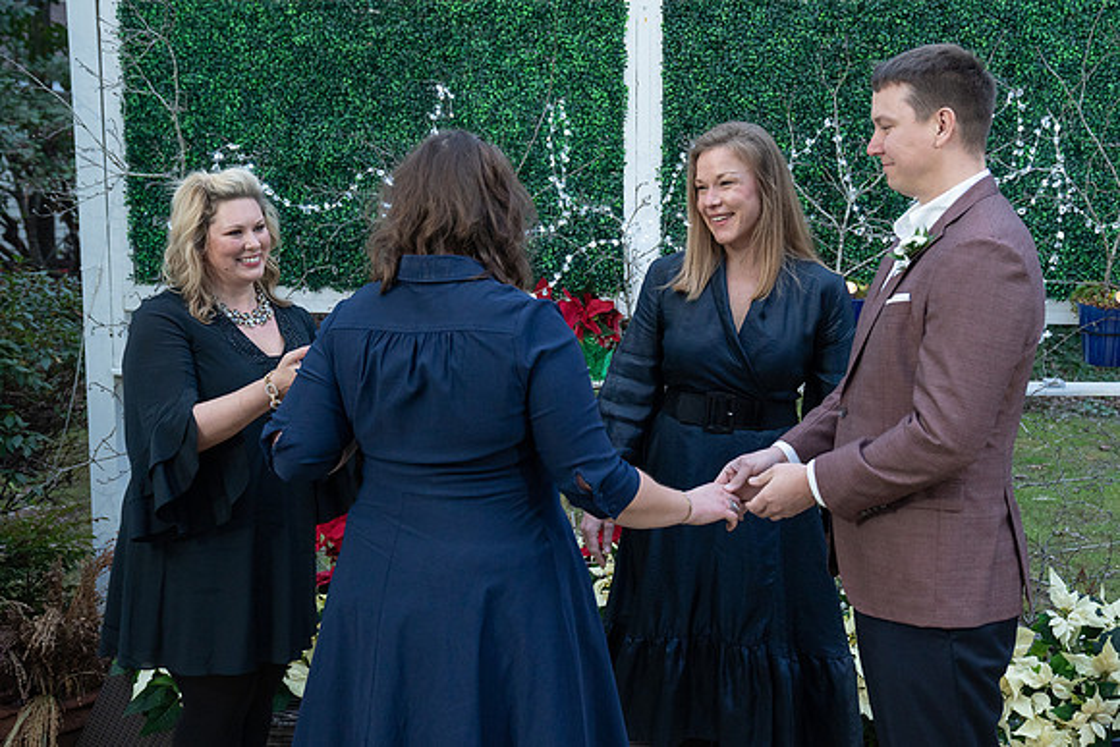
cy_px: 321
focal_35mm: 42
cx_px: 665
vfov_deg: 32.0
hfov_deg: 46.4
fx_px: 1301
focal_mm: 34
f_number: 4
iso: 2000
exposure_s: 1/100
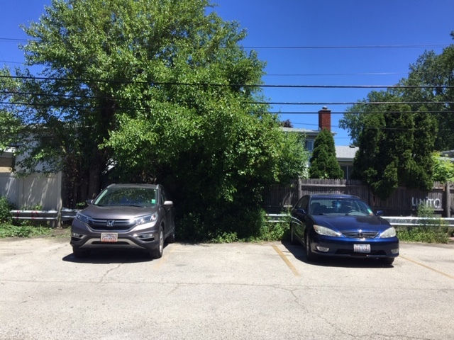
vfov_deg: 48.2
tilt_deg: +4.2
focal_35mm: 29
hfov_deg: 61.7
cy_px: 170
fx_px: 380
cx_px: 227
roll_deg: -0.5
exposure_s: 1/1582
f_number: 2.2
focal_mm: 4.15
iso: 32
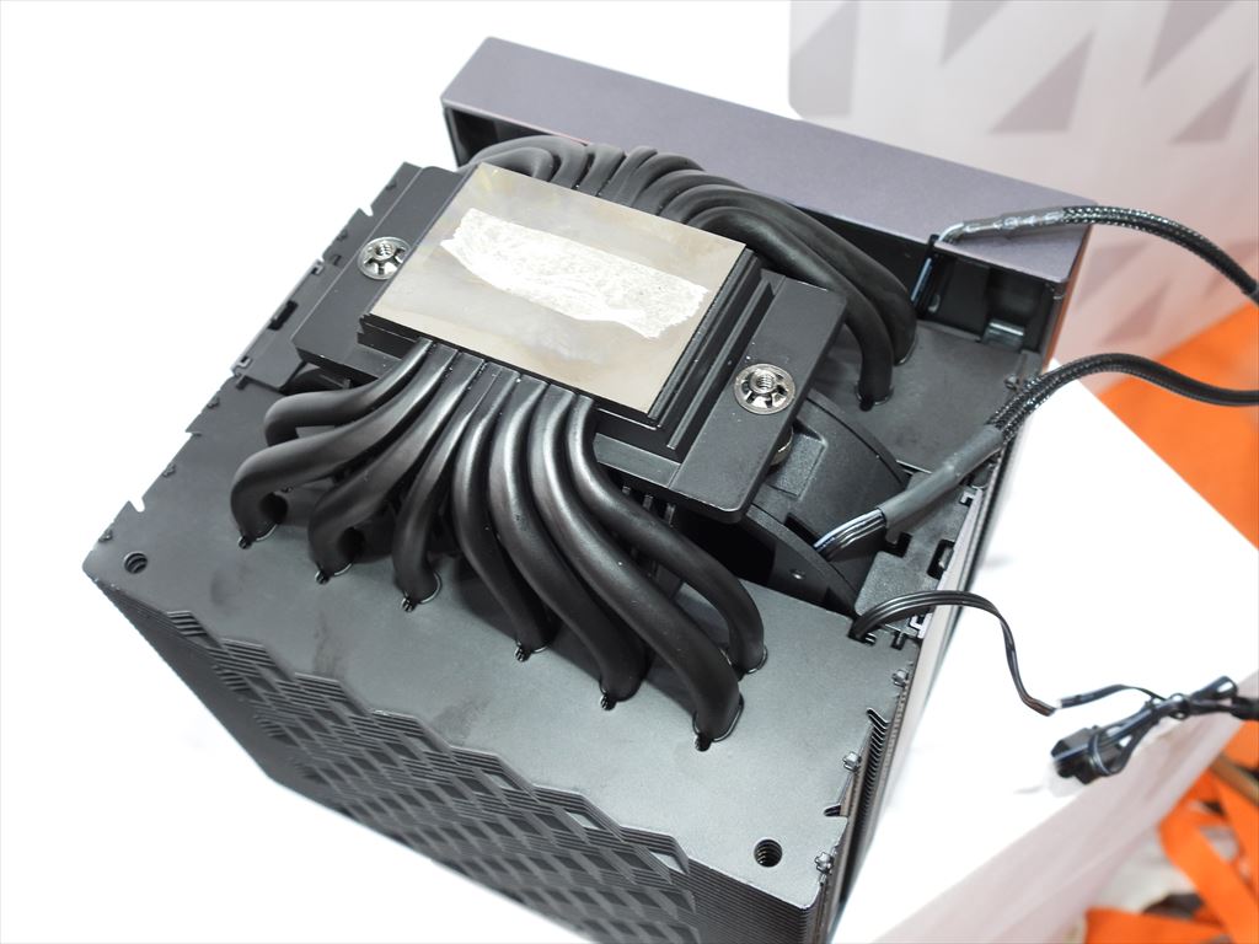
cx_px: 630
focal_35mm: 35
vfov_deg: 40.7
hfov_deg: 52.6
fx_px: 1273
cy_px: 472
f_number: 3.2
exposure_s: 1/30
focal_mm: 6.2
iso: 125
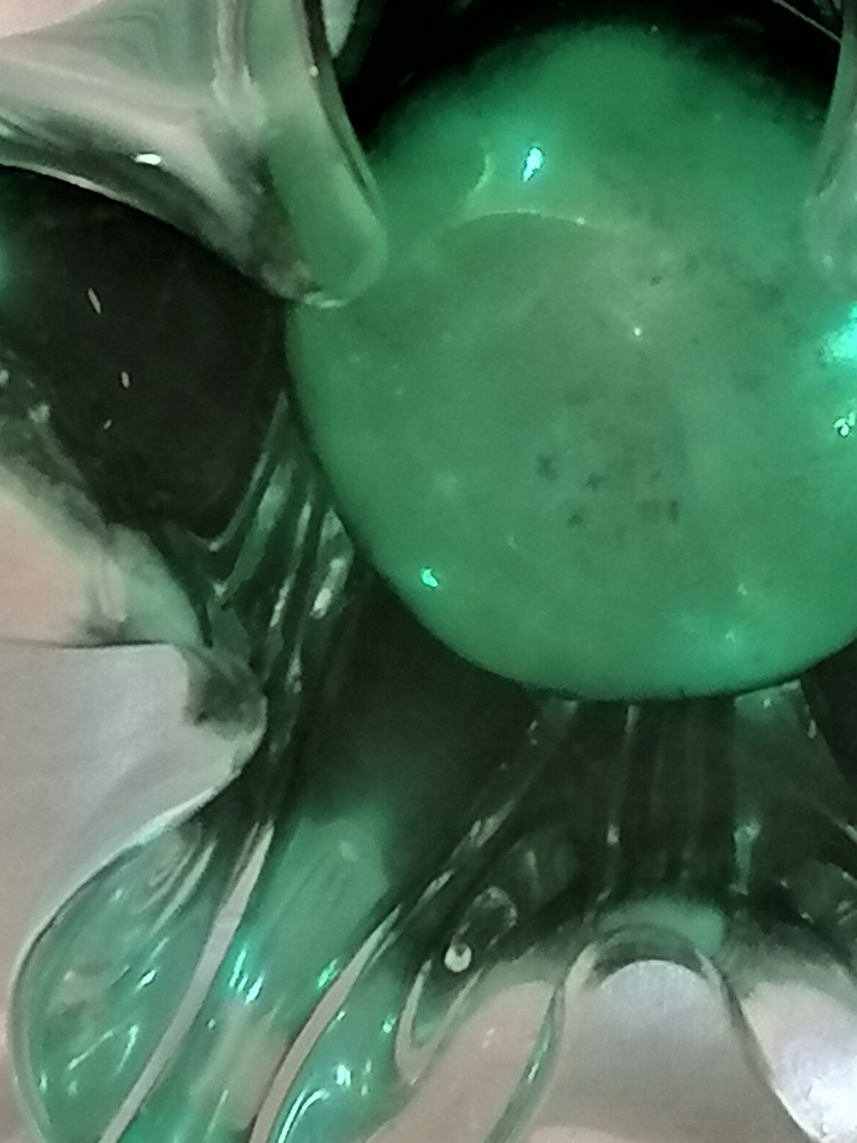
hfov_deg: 8.4
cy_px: 447
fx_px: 5810
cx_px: 641
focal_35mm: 176
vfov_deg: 11.2
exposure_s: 1/60
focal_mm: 5.4
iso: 320
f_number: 1.8
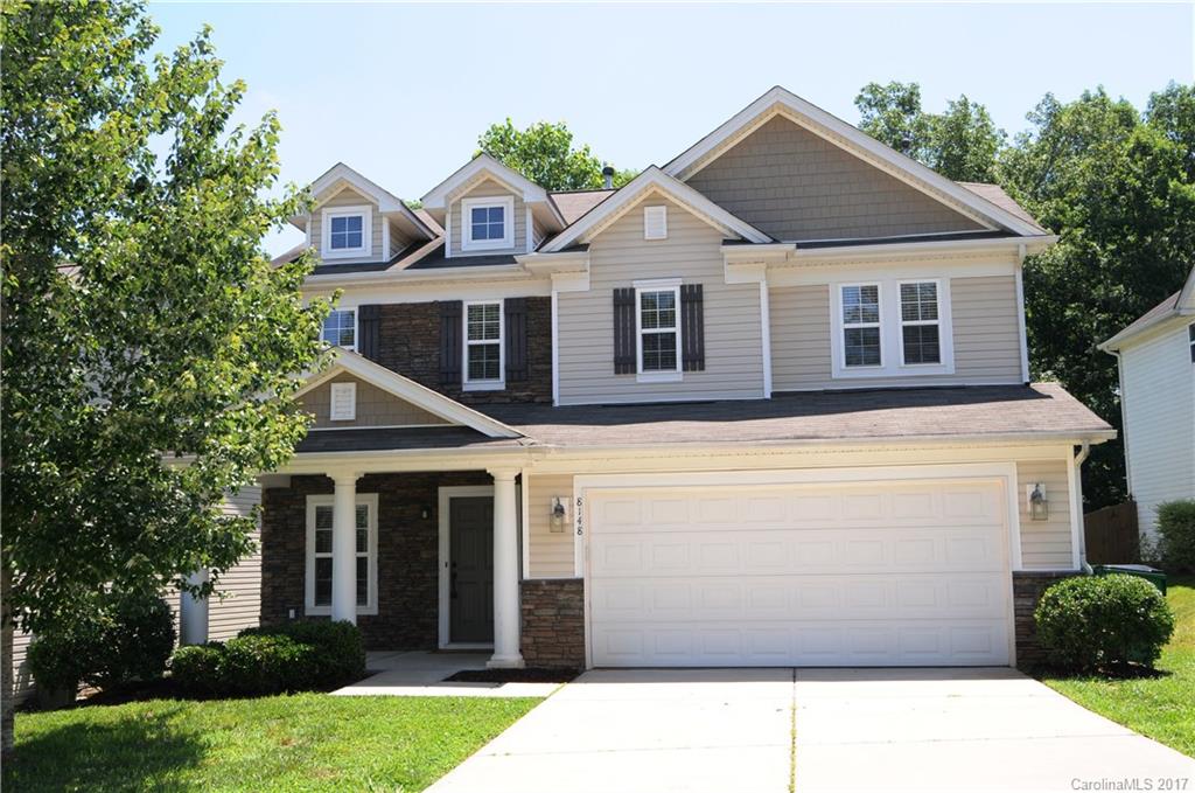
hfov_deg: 53.2
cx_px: 598
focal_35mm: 36
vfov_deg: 36.7
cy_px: 396
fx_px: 1193
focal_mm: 24
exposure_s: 1/250
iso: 200
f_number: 8
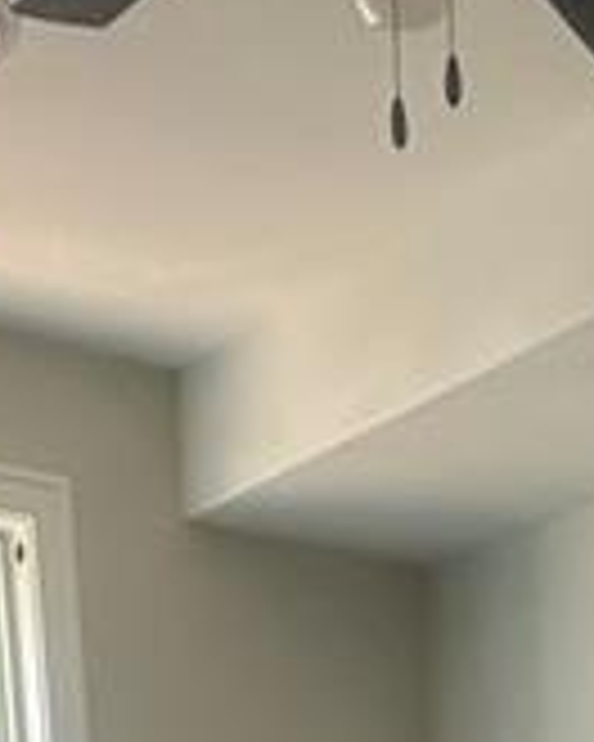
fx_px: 1868
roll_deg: +1.5
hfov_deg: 17.7
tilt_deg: -13.2
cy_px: 1520
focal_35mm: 85
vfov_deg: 16.5
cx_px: 585
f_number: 2.2
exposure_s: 1/73
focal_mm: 2.22
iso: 320
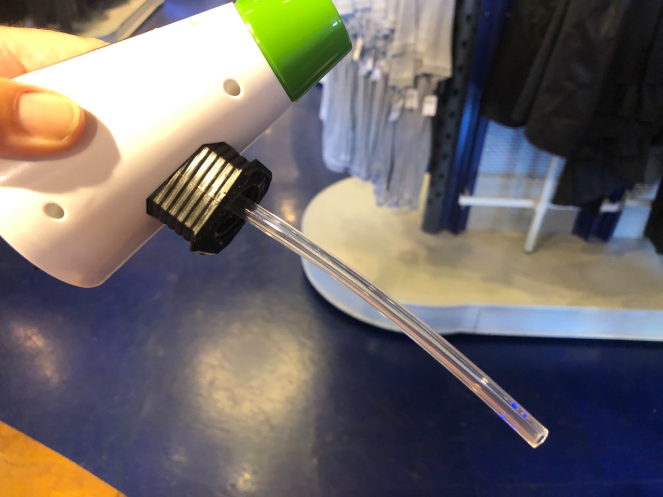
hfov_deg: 63.4
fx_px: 536
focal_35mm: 28
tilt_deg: -35.7
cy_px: 248
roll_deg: -2.9
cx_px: 332
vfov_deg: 49.7
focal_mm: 4
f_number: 1.8
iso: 100
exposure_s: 1/15
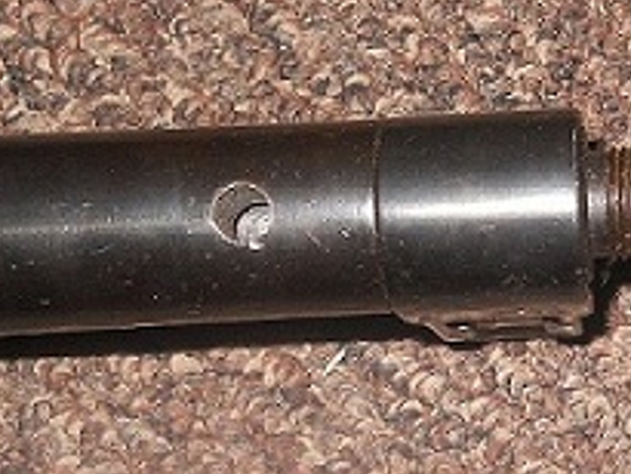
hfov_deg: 19.0
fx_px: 1824
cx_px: 649
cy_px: 226
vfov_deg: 14.8
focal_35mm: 100
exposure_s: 1/30
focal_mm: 6.72
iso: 100
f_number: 5.5
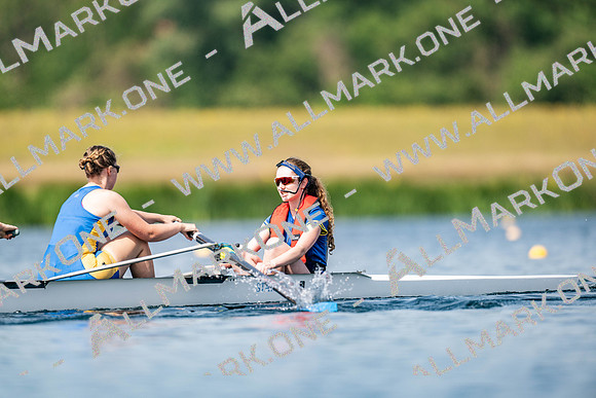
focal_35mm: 600
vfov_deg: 2.3
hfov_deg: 3.4
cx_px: 298
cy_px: 199
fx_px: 9935
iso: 160
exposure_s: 1/2500
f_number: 4
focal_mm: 600
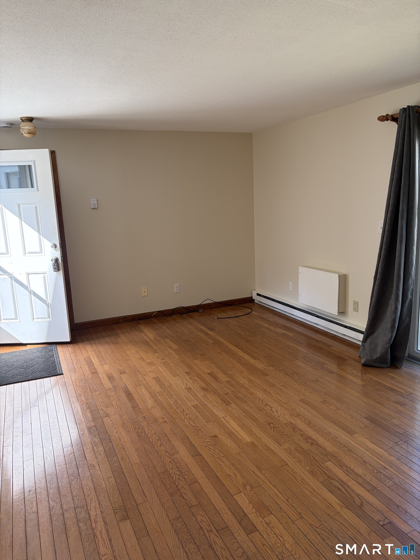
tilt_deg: -12.0
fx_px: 421
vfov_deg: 67.3
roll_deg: +2.2
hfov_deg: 53.1
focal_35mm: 26
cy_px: 280
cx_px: 210
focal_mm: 5.96
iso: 100
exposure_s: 1/222
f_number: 1.6
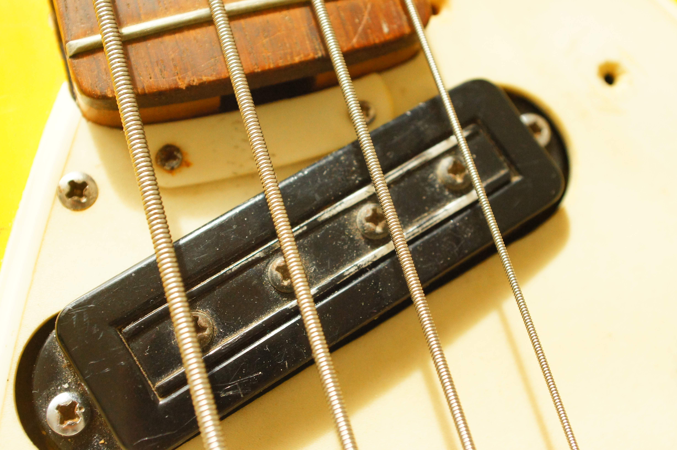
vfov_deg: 31.8
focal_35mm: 42
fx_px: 789
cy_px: 225
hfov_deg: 46.4
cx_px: 338
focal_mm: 28
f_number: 6.3
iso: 1600
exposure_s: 1/200
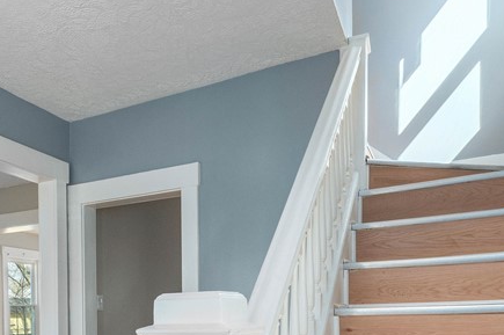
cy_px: 323
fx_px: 489
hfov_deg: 52.2
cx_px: 129
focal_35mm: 35
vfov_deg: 34.8
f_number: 9
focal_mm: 14
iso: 200
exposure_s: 1/80
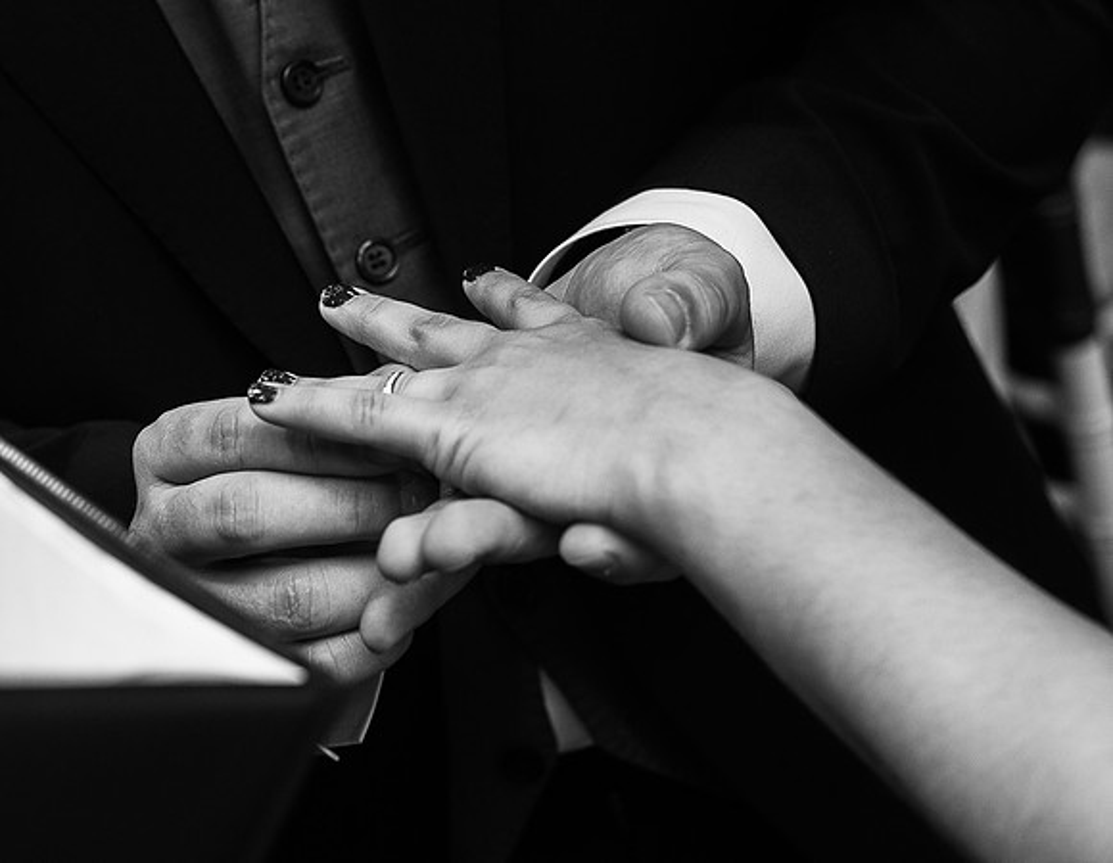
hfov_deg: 22.1
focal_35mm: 87
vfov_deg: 17.3
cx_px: 402
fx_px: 2840
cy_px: 403
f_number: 3.2
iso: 320
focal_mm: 35
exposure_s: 1/100
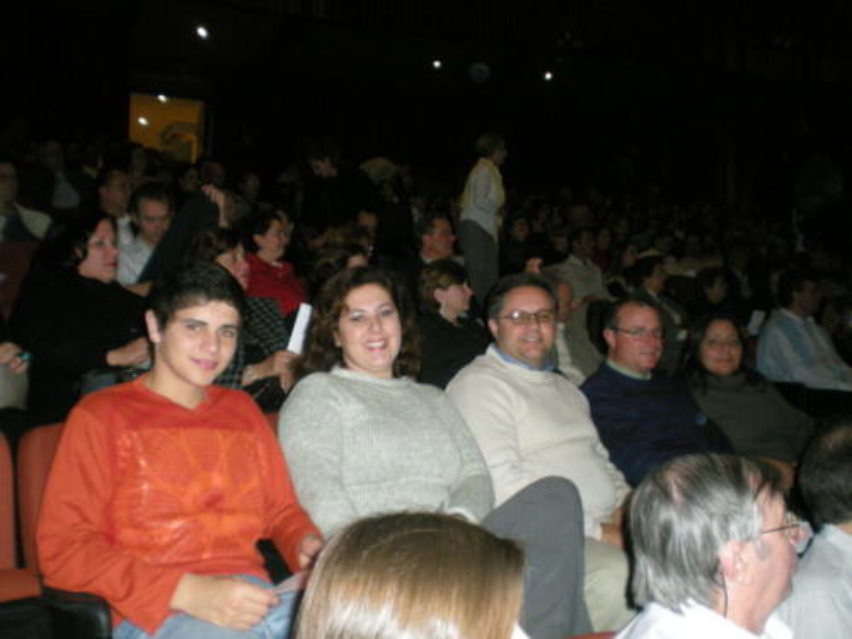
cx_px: 426
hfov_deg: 49.0
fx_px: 935
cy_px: 320
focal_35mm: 38
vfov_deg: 37.7
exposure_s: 1/60
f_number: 3.1
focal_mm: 6.3
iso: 266
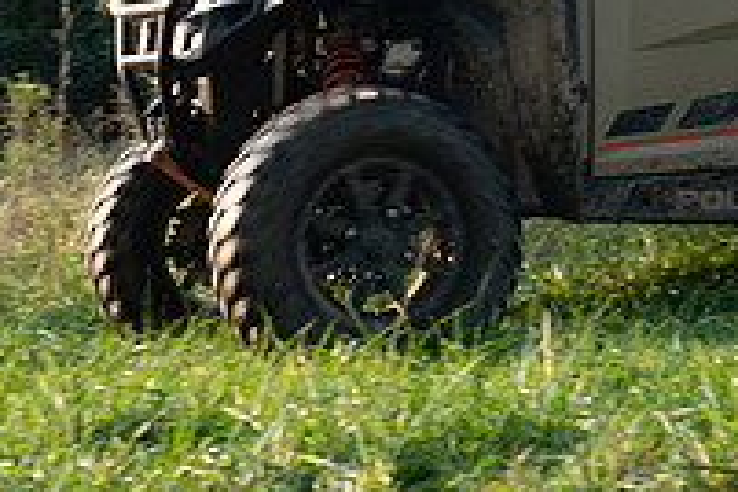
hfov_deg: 13.6
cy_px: -94
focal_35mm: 150
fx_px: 3075
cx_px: 591
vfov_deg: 9.0
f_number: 5.6
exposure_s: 1/250
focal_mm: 52
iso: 800
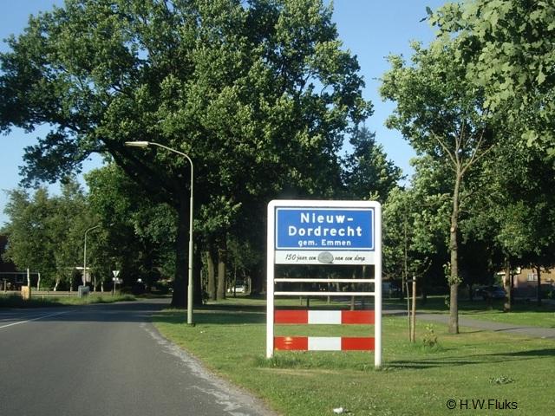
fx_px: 609
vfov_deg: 37.7
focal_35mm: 38
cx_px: 278
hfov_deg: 49.0
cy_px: 208
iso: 64
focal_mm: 7.9
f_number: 2.8
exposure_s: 1/500
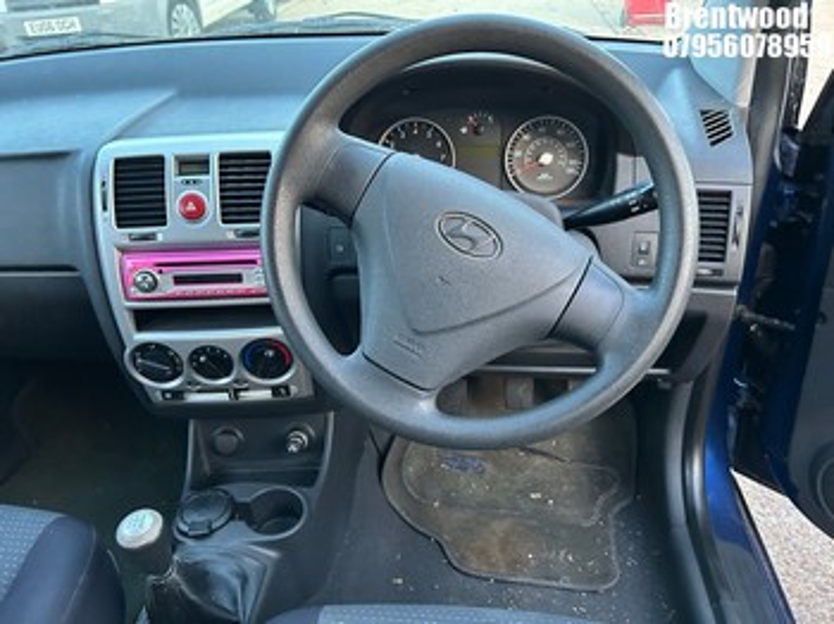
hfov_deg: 67.3
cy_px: 312
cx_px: 417
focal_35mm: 26
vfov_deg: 53.0
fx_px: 626
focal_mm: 5.7
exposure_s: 1/50
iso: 500
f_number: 1.5
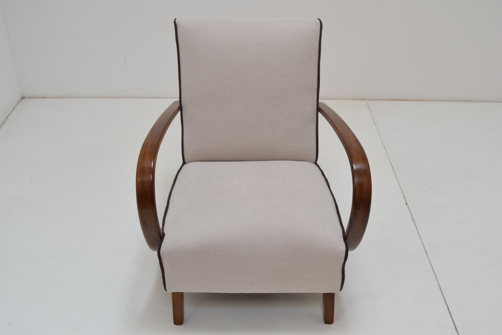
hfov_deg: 49.5
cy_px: 168
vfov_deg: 34.3
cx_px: 251
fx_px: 544
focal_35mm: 39
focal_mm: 26
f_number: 7.1
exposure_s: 1/200
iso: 1600
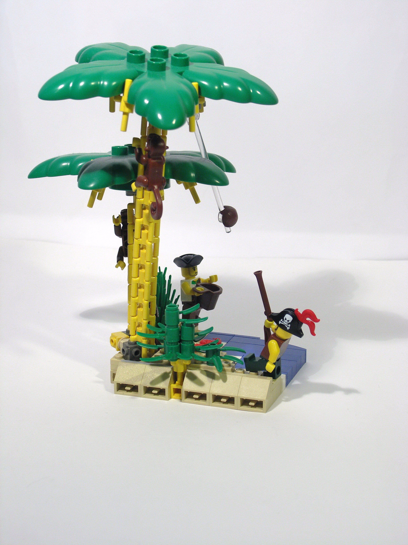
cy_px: 272
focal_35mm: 79
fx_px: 1242
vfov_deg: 24.7
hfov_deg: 18.7
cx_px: 204
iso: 100
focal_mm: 20.4
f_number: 3.5
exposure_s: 1/20
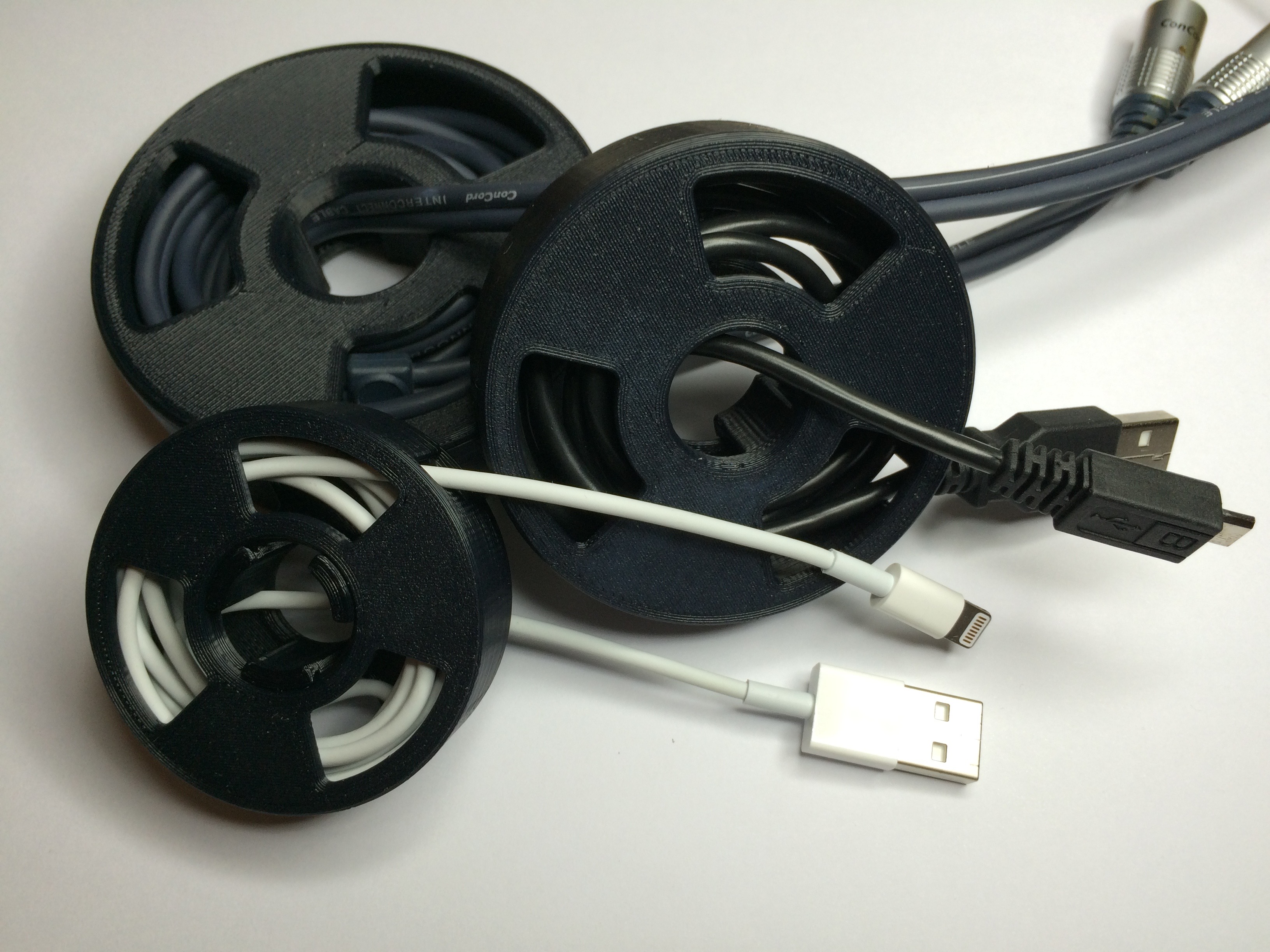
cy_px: 476
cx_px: 635
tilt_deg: -65.6
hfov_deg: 61.7
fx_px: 1064
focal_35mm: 29
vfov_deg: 48.2
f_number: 2.2
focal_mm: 4.15
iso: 32
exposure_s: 1/50
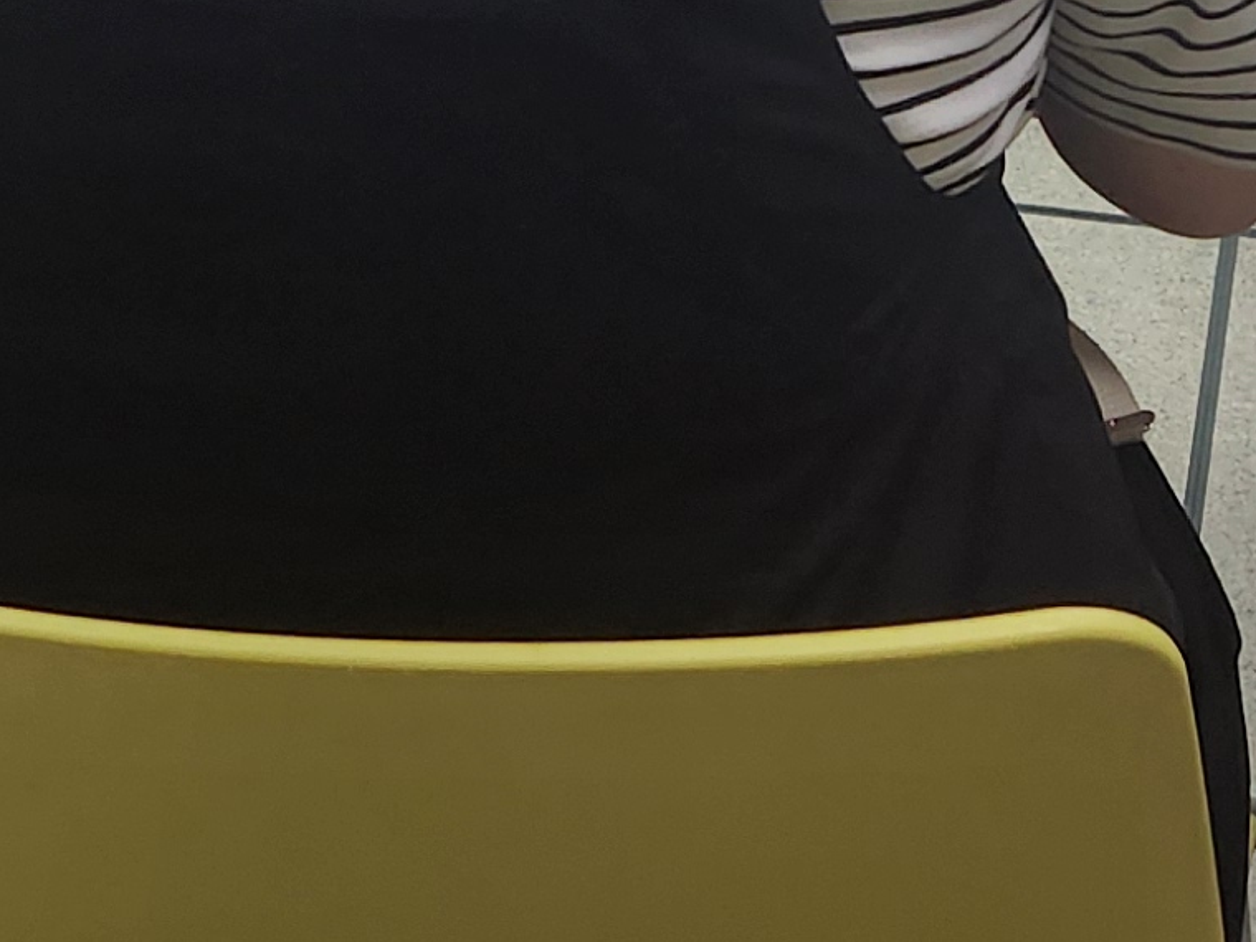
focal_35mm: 121
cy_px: -1231
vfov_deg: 10.7
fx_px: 4390
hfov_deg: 16.3
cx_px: 684
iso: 125
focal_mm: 5.4
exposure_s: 1/120
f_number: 1.8
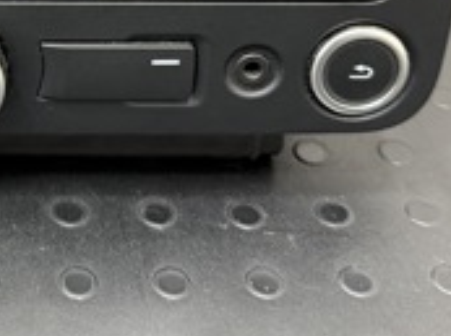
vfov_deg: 15.6
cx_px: -26
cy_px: -122
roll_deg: -1.8
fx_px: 1157
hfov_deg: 21.1
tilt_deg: -32.0
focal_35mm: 89
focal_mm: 6.76
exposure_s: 1/50
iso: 250
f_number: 1.78
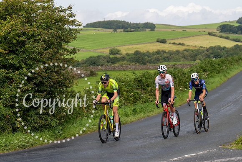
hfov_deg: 16.7
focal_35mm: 122
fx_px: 823
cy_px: 100
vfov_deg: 11.2
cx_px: 164
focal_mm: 89
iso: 100
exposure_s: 1/800
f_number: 4
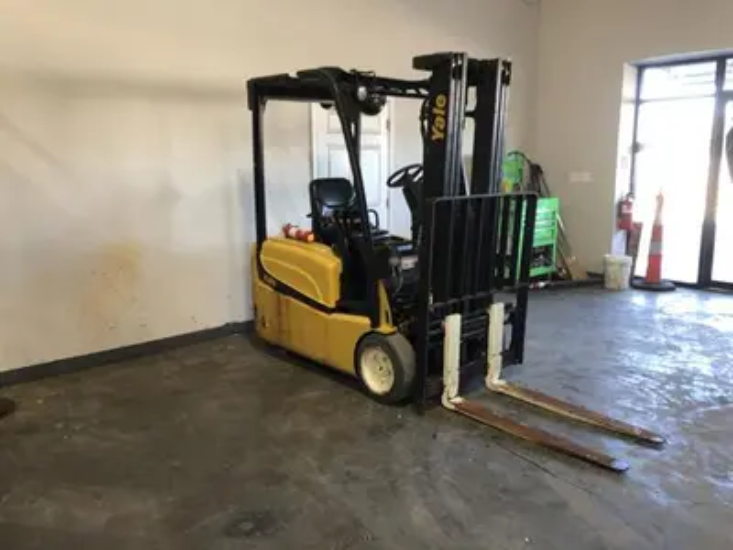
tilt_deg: -10.1
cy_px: 275
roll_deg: +0.5
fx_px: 593
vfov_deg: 49.7
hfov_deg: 63.4
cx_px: 366
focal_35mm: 28
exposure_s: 1/20
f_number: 1.8
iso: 40
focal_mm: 4
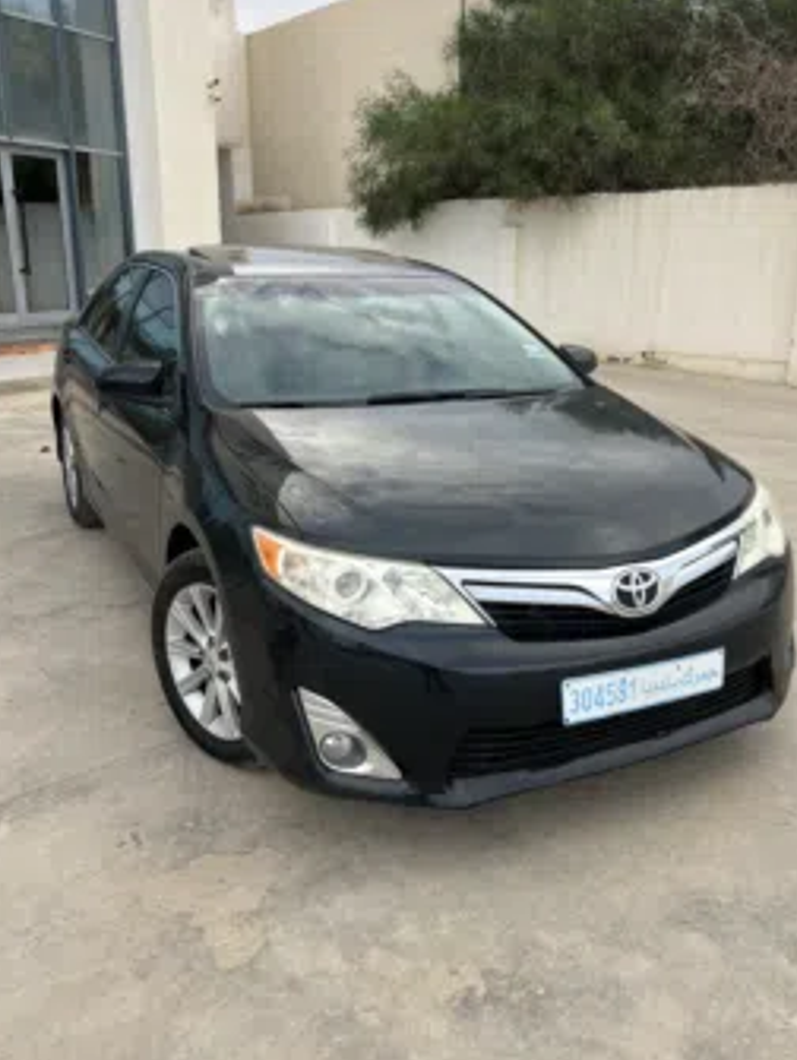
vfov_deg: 58.3
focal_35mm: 31
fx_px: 950
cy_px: 516
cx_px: 449
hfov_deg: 45.4
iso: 50
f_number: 1.5
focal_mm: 5.7
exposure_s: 1/342
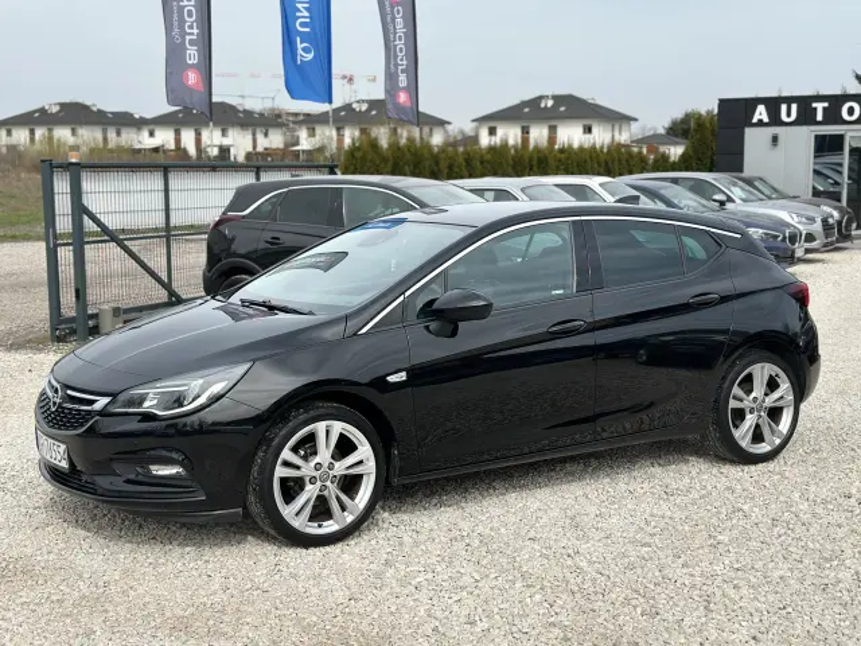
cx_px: 430
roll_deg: -0.1
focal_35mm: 48
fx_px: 1194
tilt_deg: -7.8
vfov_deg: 30.3
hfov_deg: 39.7
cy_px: 323
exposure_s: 1/4184
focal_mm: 6.86
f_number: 1.78
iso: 80
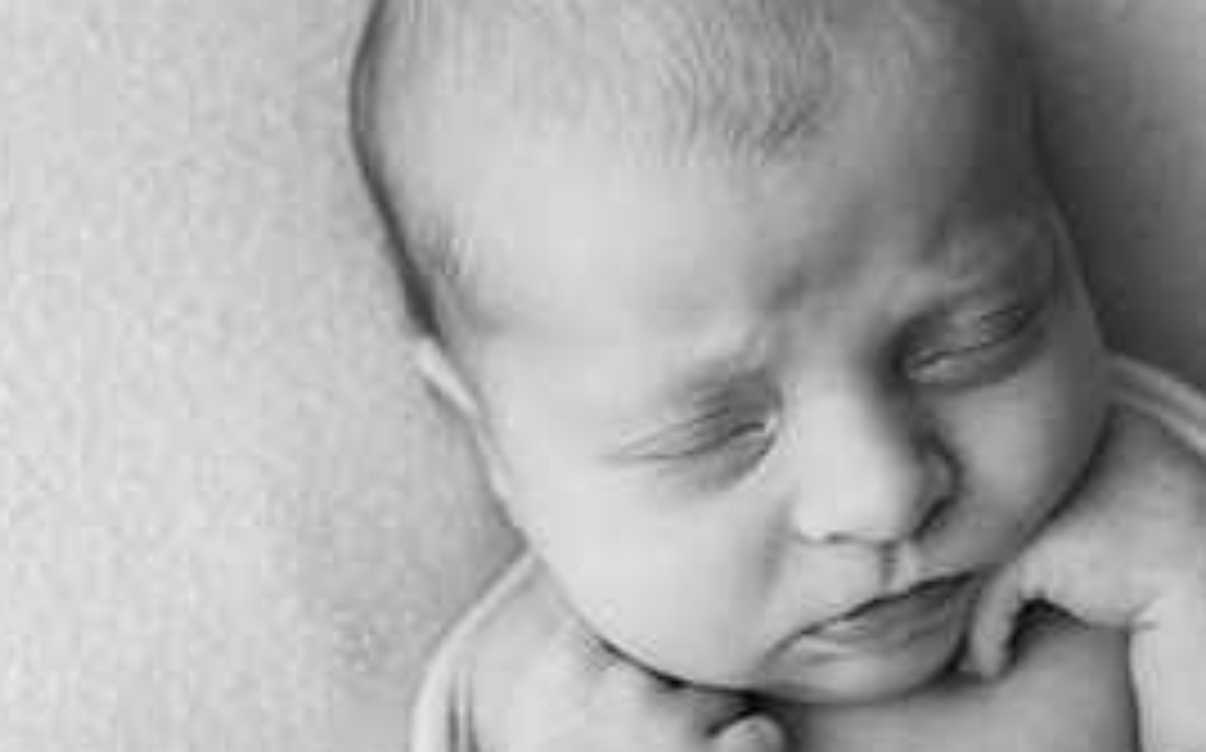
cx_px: 594
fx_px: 1741
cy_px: 462
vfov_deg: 24.3
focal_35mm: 53
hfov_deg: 38.2
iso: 100
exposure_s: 1/200
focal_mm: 24
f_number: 2.8
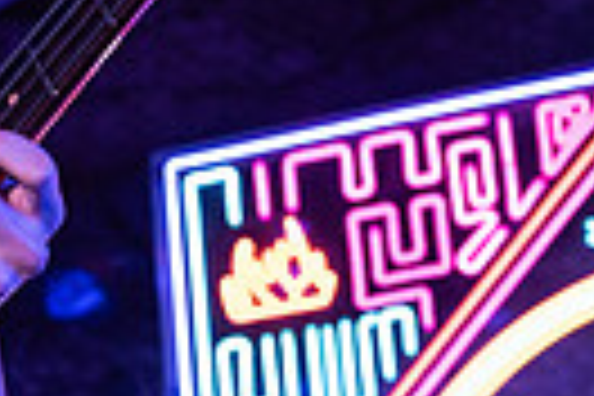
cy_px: 272
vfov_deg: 8.2
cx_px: 216
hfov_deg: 12.3
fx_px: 2755
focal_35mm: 167
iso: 2000
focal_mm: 38
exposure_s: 1/250
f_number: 3.5
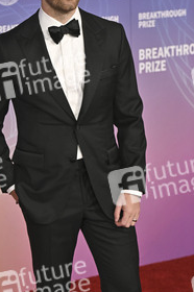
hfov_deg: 11.7
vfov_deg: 17.5
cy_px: 129
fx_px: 948
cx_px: 67
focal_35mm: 117
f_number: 4
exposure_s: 1/320
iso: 2000
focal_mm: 82
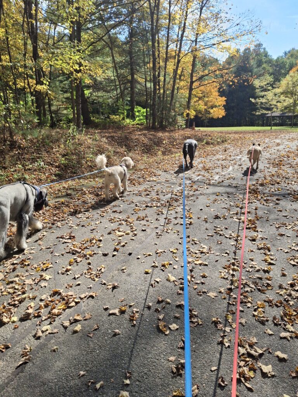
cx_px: 149
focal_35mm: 25
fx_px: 287
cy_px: 198
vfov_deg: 69.4
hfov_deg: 54.9
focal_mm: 4.69
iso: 25
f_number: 1.8
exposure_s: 1/929
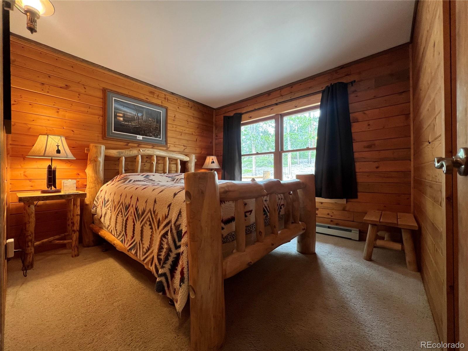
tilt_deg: -0.5
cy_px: 176
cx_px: 234
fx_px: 176
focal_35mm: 13
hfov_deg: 106.2
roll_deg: +0.8
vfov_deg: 89.9
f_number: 1.8
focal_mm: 1.57
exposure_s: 1/60
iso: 200
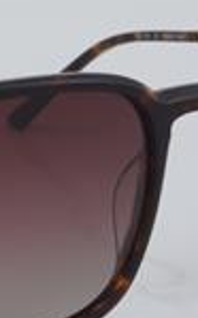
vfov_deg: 10.2
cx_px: 15
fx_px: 1772
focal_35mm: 205
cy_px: 166
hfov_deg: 6.4
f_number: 32
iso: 100
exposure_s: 1/4
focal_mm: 50
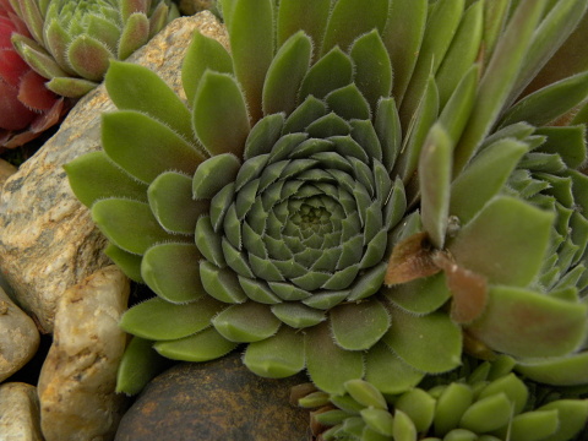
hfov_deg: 33.2
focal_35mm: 58
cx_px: 294
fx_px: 985
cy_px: 220
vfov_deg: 25.2
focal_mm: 10.3
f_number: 4
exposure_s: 1/320
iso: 200
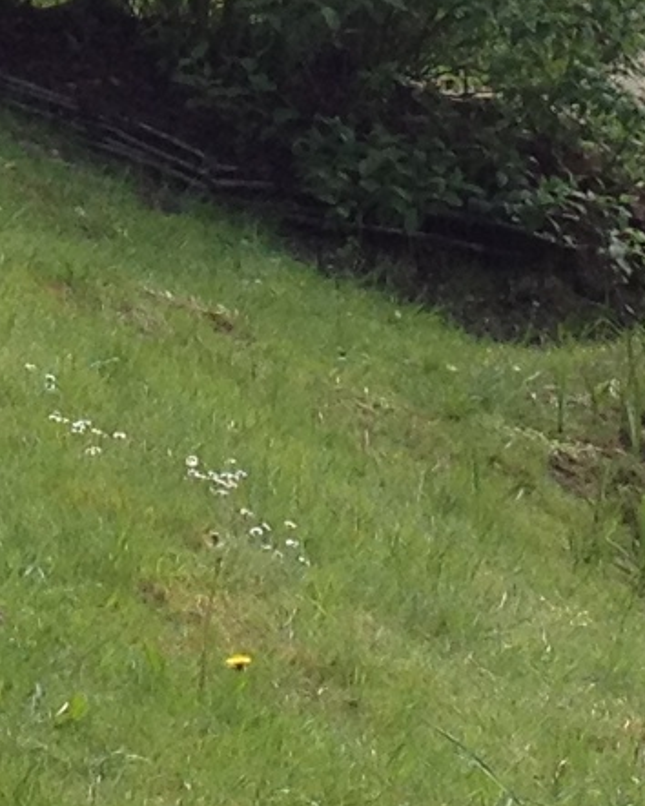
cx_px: 117
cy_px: -425
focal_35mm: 252
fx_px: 6009
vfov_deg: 7.5
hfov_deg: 6.1
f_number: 2.4
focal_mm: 4.28
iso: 50
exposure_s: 1/389
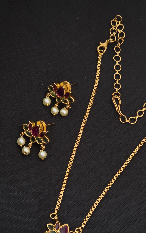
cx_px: 100
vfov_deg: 22.8
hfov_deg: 14.3
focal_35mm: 91
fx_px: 579
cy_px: 134
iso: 500
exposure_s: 1/33.3
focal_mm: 7
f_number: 2.4
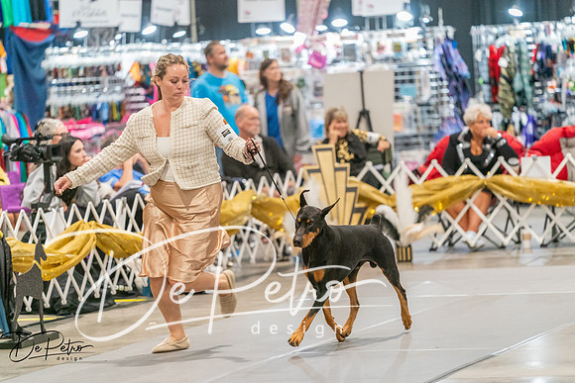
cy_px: 192
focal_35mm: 200
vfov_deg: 6.9
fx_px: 3195
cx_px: 288
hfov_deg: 10.3
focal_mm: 200
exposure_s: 1/250
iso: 6400
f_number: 2.8
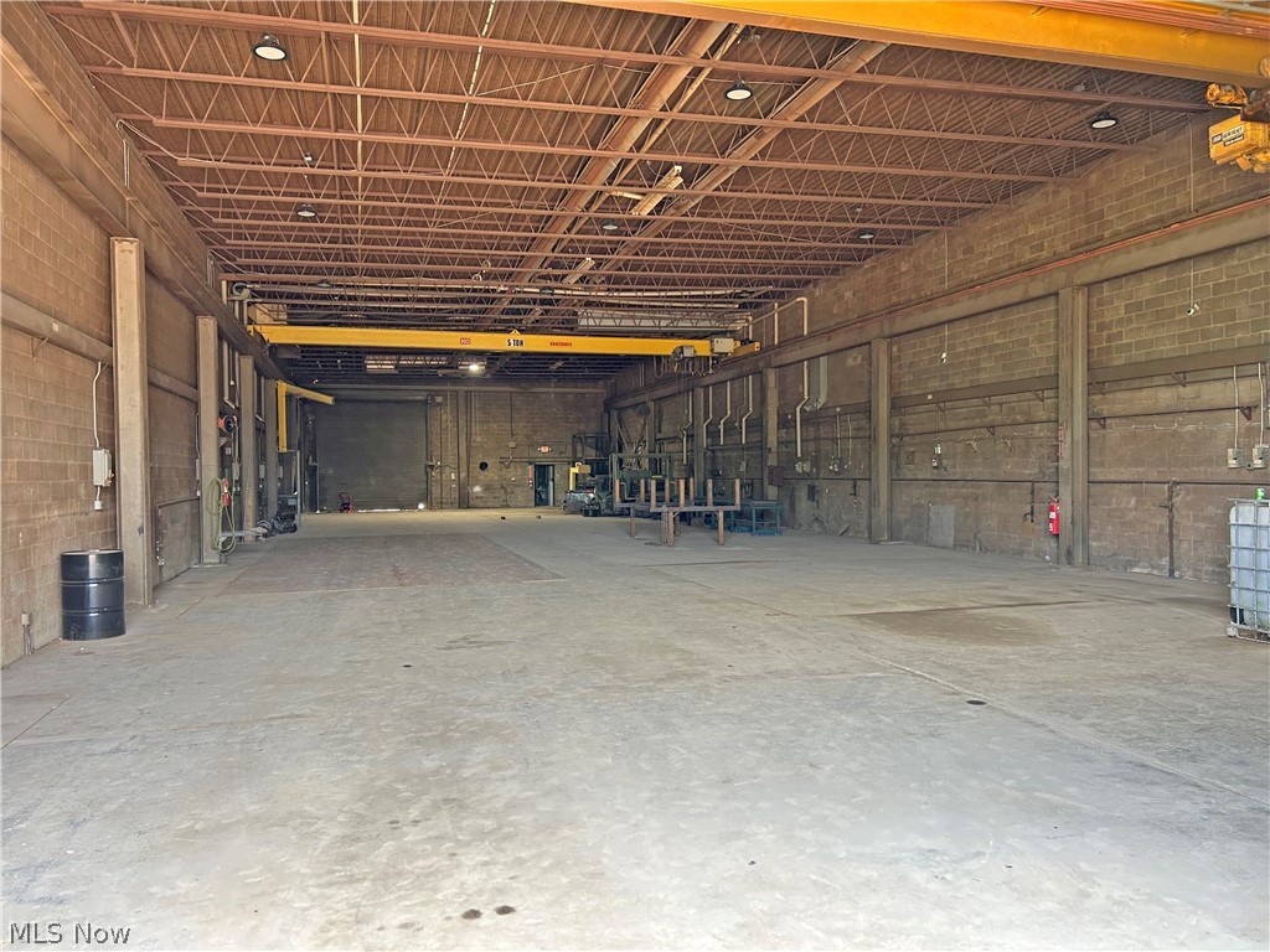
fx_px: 954
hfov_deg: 67.3
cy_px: 476
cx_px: 635
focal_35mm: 26
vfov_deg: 53.1
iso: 100
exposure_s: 1/121
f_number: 1.5
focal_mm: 5.7
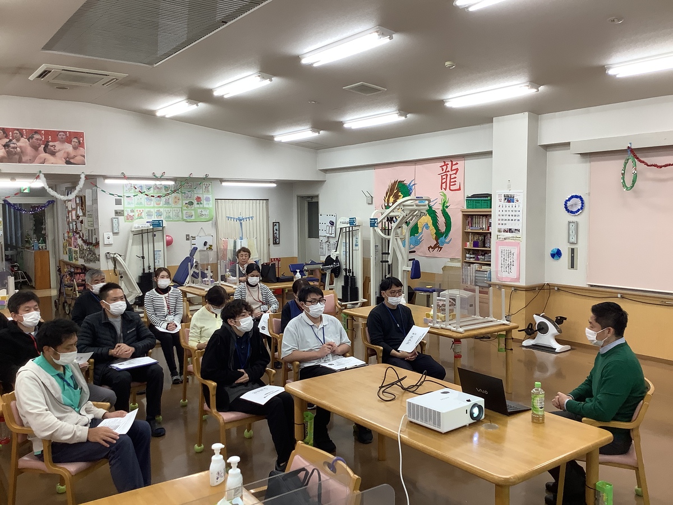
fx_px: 603
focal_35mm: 31
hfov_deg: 58.4
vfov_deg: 45.4
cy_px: 252
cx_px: 336
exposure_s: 1/50
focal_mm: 3.3
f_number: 2.4
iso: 64
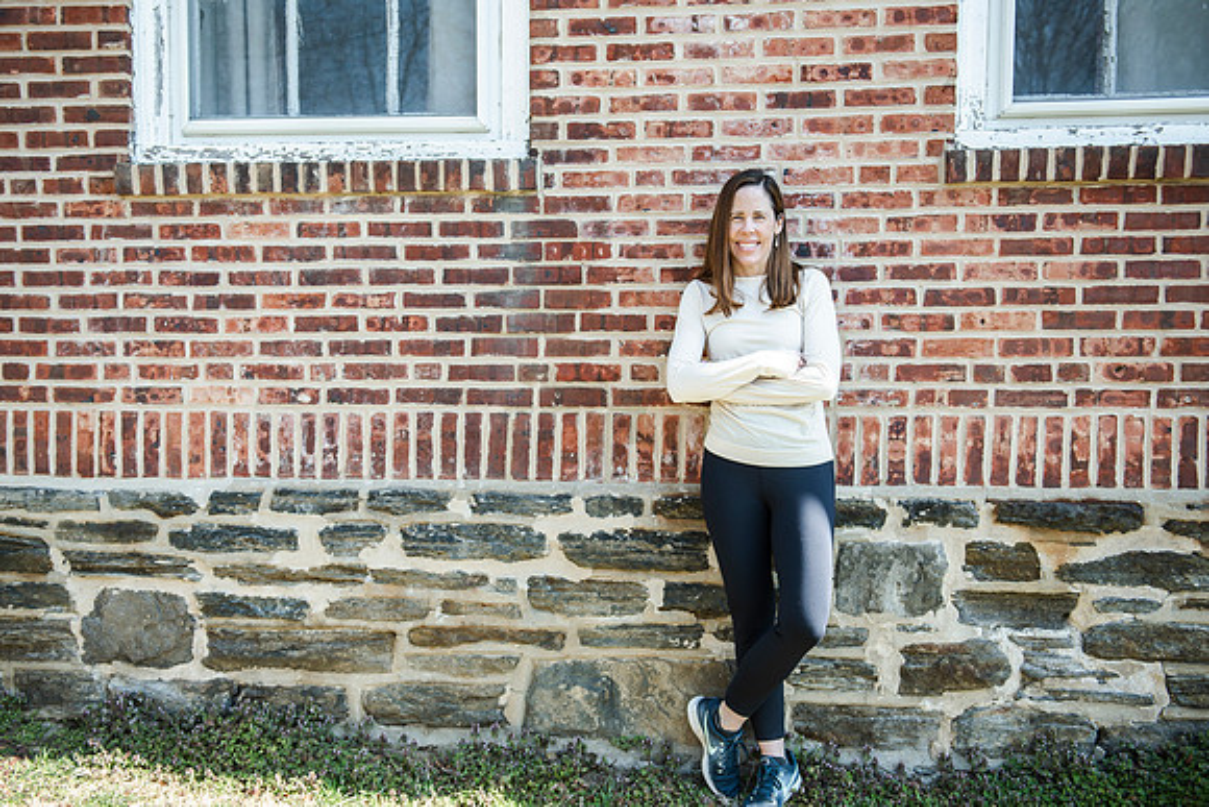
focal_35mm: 37
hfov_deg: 51.8
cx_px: 584
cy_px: 401
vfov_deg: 35.9
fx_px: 1243
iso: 400
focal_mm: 35
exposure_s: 1/1000
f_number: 3.2
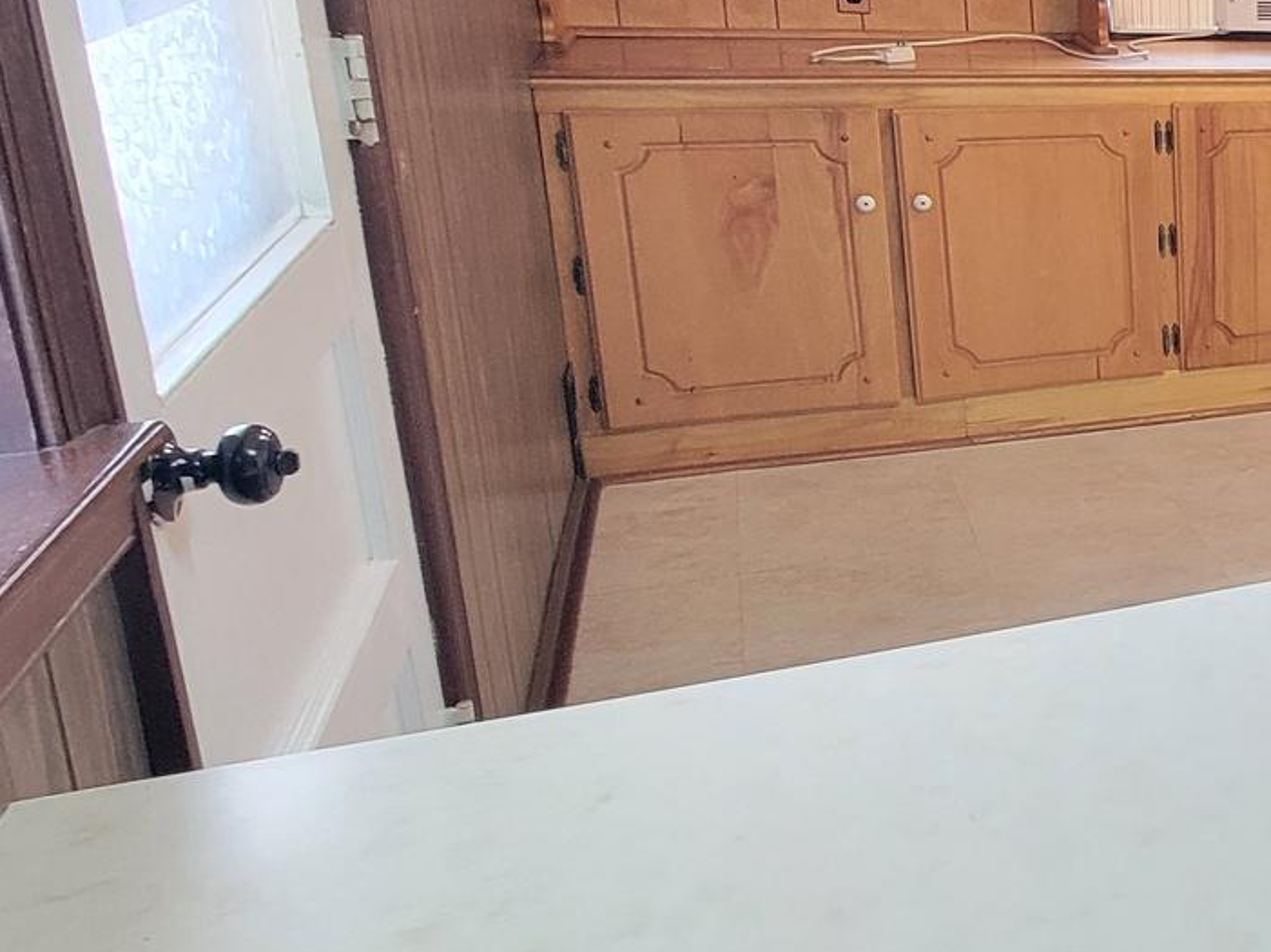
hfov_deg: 31.6
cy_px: 263
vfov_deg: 37.0
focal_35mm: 38
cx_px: 1795
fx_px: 1395
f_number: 2.2
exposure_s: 1/30
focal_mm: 2.2
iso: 400
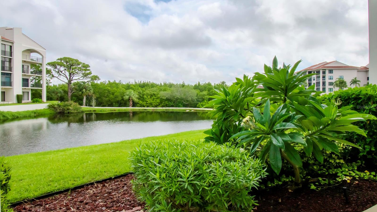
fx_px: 205
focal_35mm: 21
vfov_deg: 54.6
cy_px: 107
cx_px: 189
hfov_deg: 85.2
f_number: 20
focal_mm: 13
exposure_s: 1/640
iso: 800
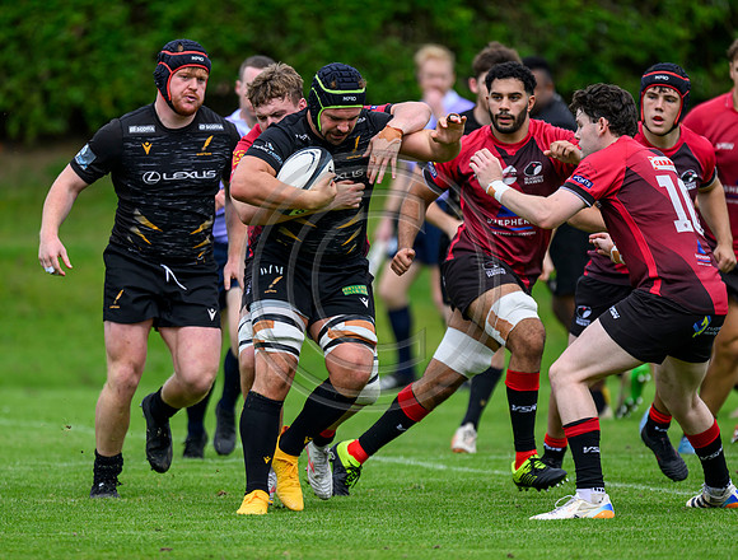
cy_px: 283
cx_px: 269
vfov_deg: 2.2
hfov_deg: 2.9
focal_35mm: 682
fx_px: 14594
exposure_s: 1/2000
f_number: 4
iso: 500
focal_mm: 560
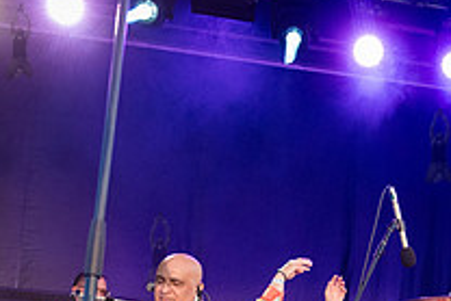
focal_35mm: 95
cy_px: 354
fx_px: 1191
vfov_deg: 14.0
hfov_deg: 20.8
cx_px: 438
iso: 2000
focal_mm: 34
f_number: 4
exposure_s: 1/640
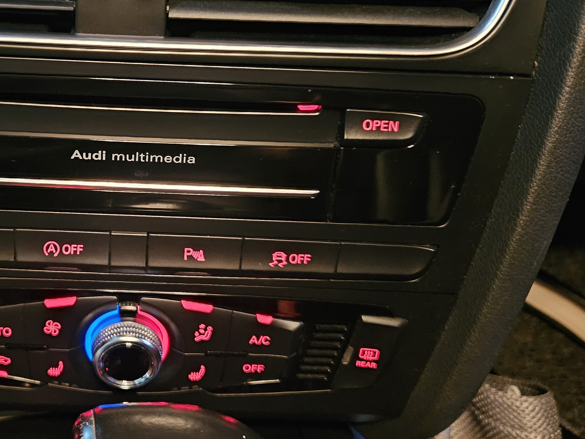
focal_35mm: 42
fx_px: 710
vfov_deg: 34.2
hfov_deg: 43.0
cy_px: 166
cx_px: 128
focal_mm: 5.4
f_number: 1.8
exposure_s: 1/24
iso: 1600
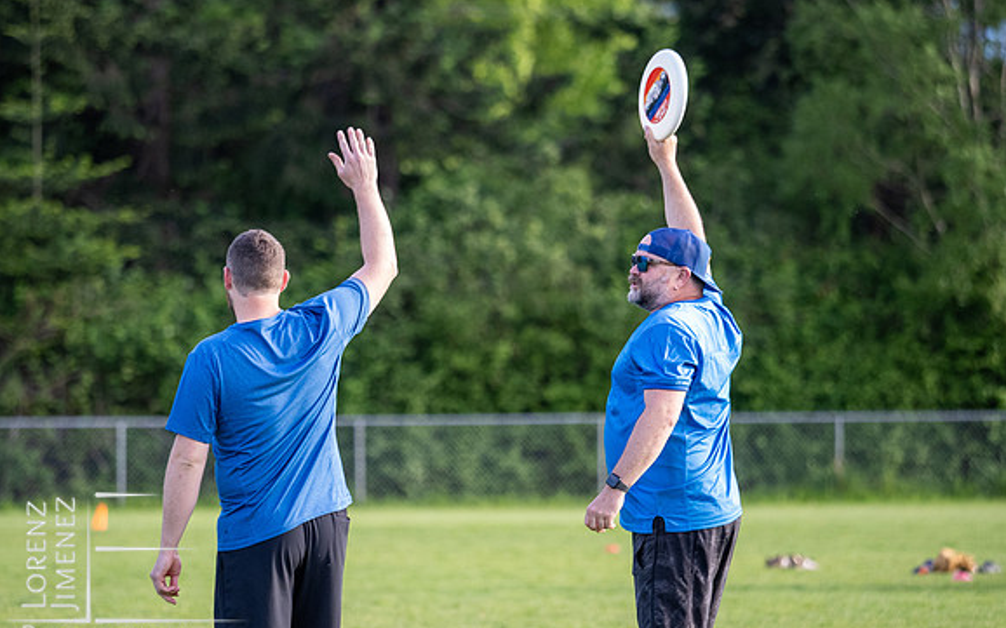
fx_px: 9128
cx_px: 503
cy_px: 304
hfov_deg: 6.3
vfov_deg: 3.9
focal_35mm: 333
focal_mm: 150
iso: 800
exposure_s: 1/1000
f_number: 2.8
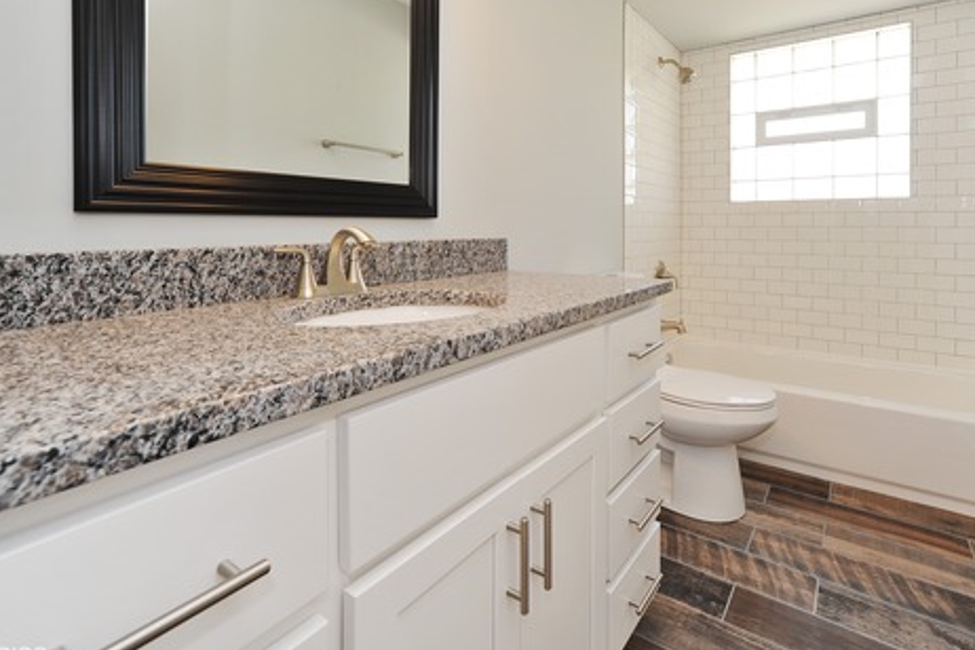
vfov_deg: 65.7
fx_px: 487
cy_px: 219
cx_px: 553
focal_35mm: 18
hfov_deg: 89.5
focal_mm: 13
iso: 200
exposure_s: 1/13
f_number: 8
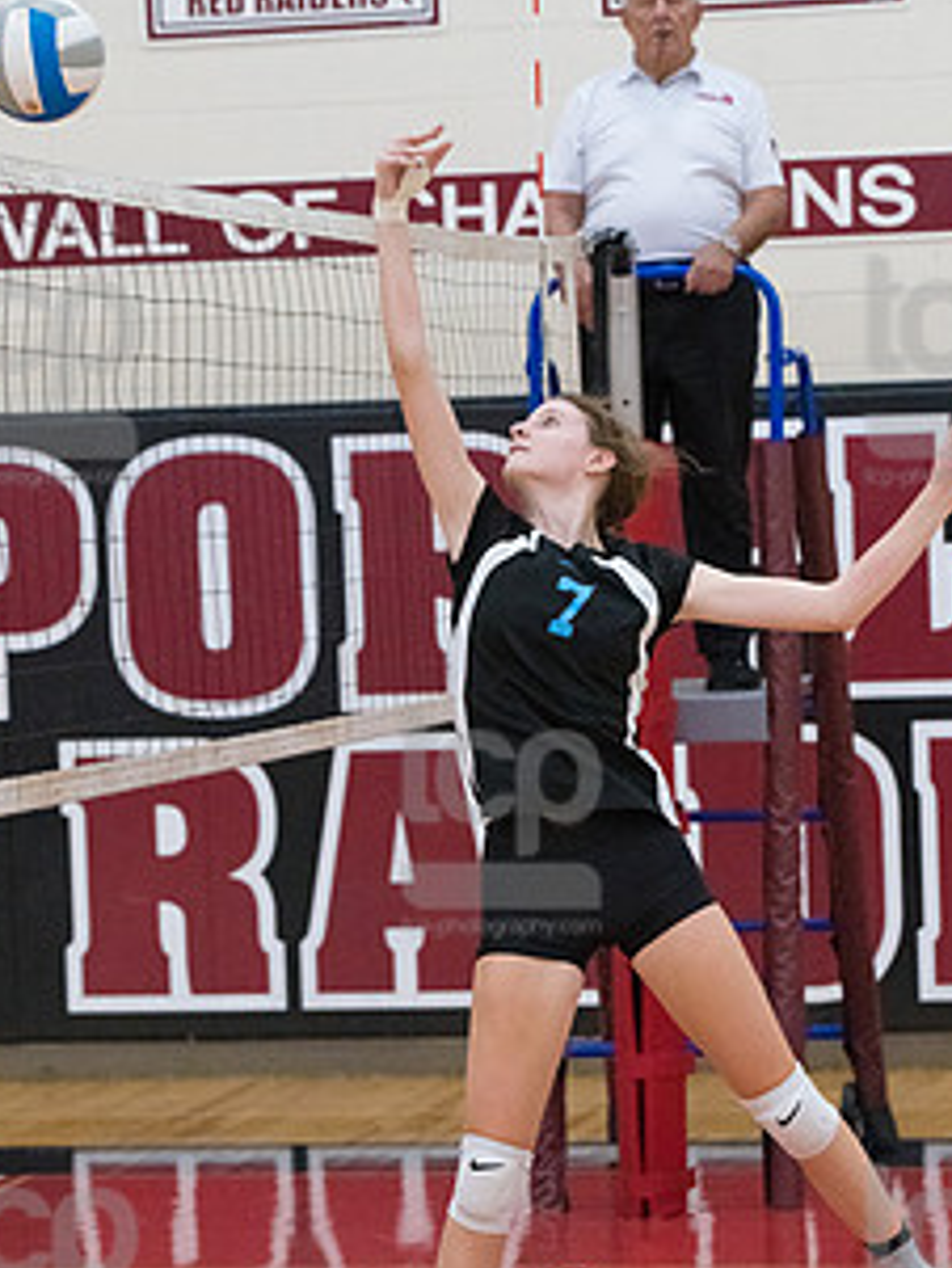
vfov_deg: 13.1
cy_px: 821
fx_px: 5533
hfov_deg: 9.8
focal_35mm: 151
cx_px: 501
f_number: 4.5
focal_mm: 105
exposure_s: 1/1000
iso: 6400
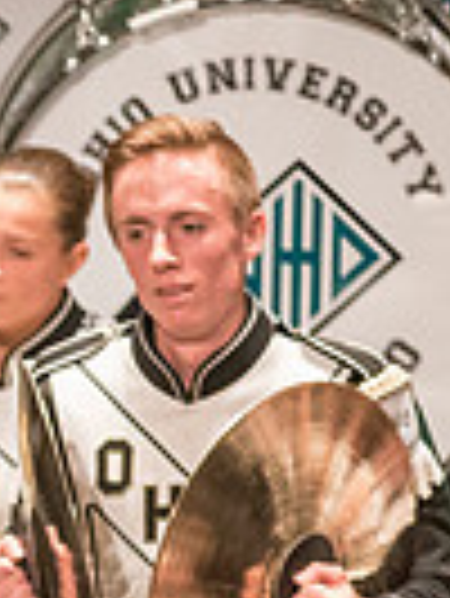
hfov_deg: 1.2
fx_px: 21735
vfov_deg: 1.6
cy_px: 821
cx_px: -639
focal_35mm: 1256
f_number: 2.8
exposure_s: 1/500
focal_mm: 300
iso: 4000
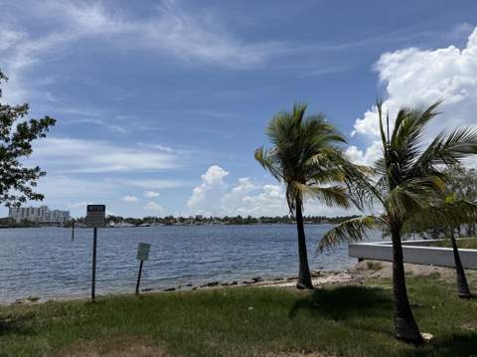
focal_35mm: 24
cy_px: 178
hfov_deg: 71.7
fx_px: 330
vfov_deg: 56.7
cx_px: 238
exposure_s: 1/10309
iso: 80
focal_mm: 6.76
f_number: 1.78
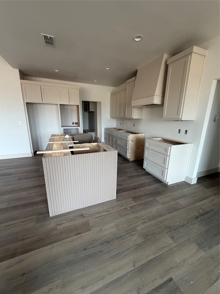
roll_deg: -0.9
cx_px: 110
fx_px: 119
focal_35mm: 14
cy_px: 147
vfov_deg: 102.1
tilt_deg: -13.9
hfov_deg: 85.7
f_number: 2.2
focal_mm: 2.22
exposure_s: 1/111
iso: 320
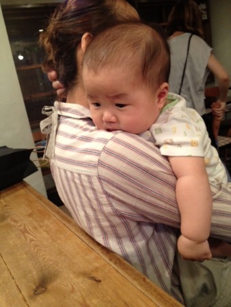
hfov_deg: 40.7
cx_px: 116
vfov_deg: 52.6
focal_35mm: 35
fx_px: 311
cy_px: 154
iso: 160
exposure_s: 1/20
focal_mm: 4.28
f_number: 2.4
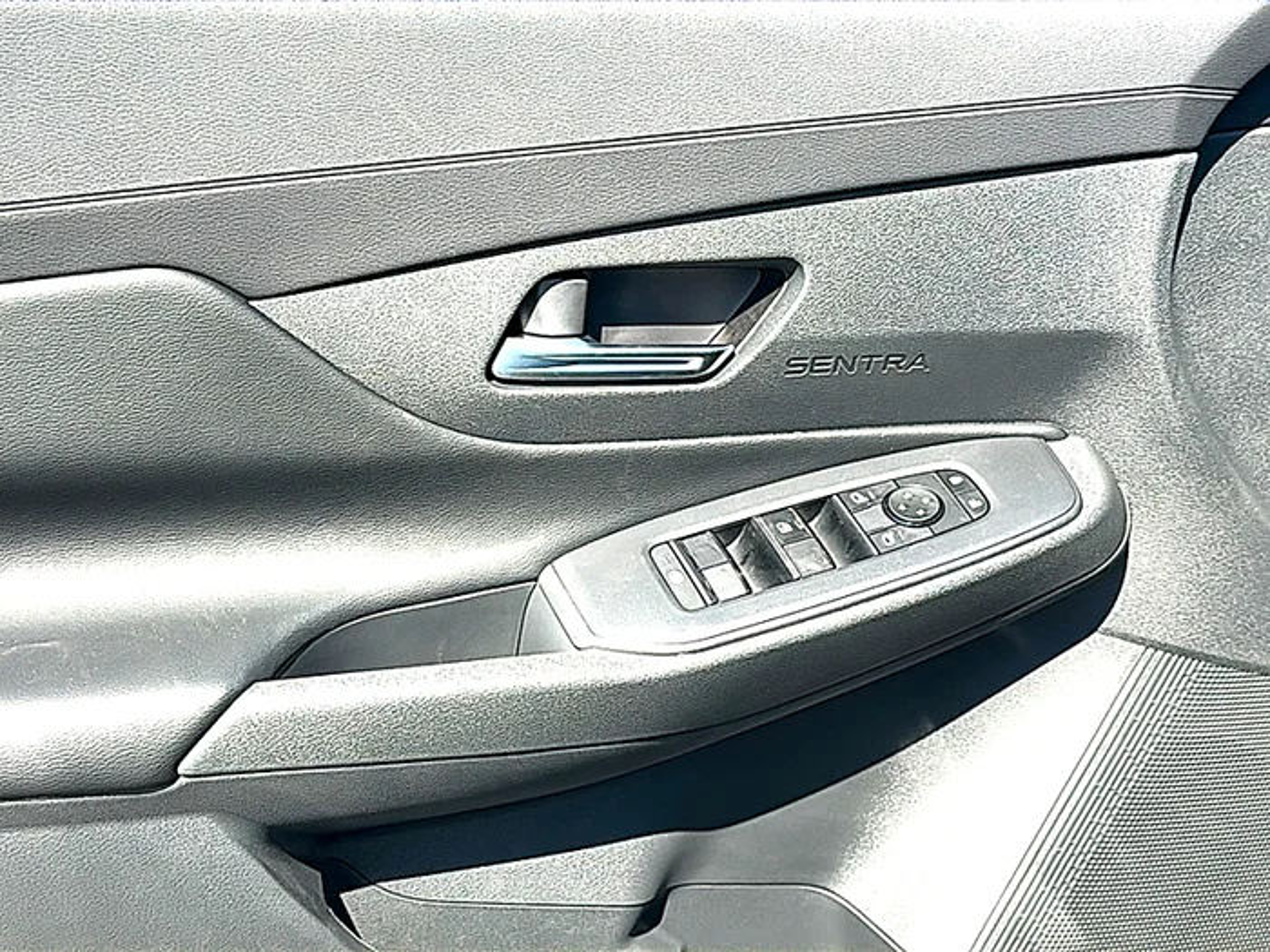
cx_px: 635
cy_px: 476
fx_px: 1761
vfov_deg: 30.3
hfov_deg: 39.7
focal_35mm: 48
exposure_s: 1/904
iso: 80
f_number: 1.78
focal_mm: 6.86
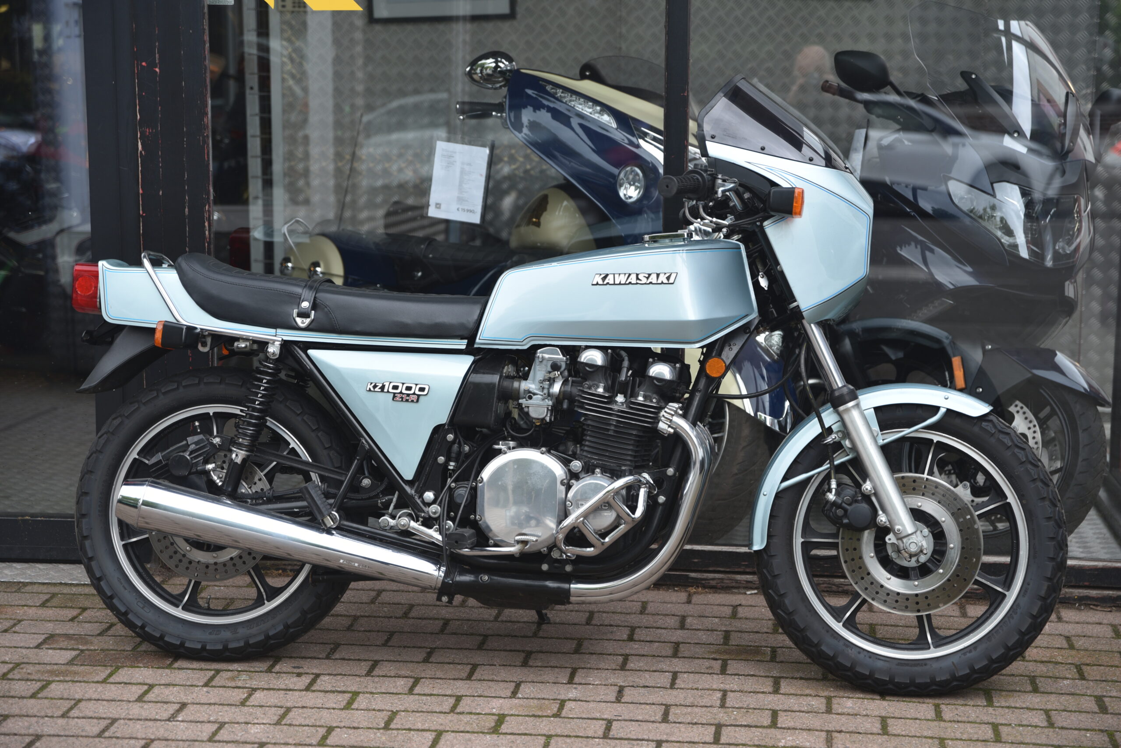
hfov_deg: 28.8
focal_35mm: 70
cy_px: 374
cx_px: 560
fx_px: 2180
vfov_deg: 19.5
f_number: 3.2
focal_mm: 70
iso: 100
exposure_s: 1/60
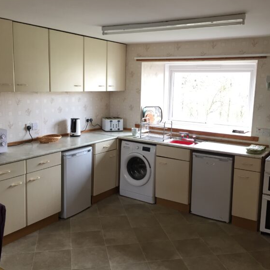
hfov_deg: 47.2
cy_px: 132
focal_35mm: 35
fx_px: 309
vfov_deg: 47.2
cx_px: 135
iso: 80
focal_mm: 4.15
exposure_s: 1/30
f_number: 2.2
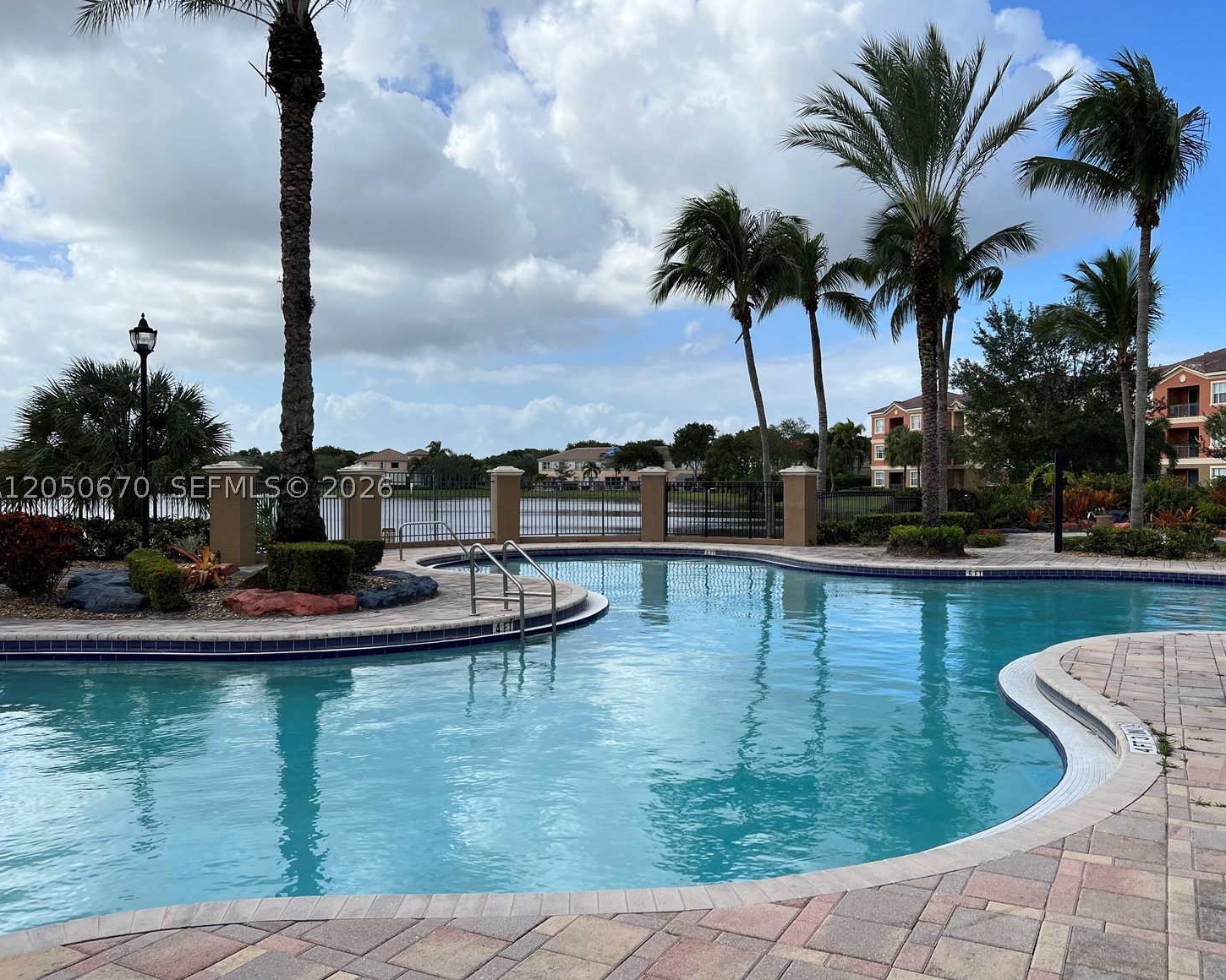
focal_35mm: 28
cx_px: 653
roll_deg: -0.1
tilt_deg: -0.9
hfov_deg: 62.2
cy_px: 487
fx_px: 1016
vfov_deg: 51.5
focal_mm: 5.7
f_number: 1.5
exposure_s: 1/5882
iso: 50
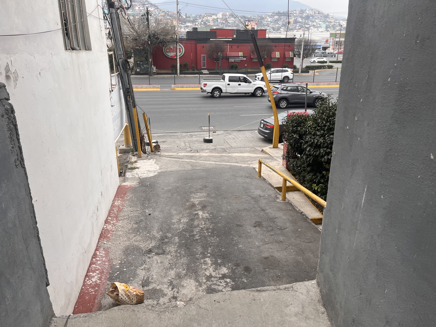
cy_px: 164
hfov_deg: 67.3
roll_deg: +0.6
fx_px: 327
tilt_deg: -19.9
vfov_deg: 53.1
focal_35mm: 26
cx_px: 218
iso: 50
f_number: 1.6
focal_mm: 5.1
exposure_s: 1/1536
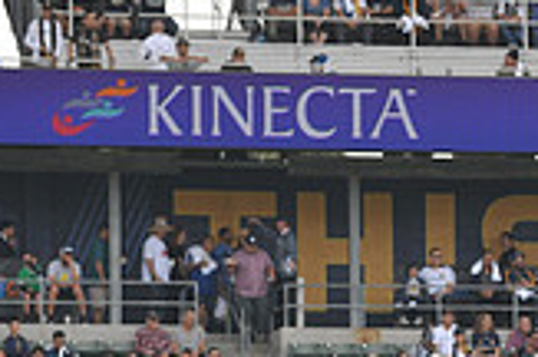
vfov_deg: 2.8
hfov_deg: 4.3
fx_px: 7174
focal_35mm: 481
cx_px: 512
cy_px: 519
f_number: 3.5
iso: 320
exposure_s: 1/2500
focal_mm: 135
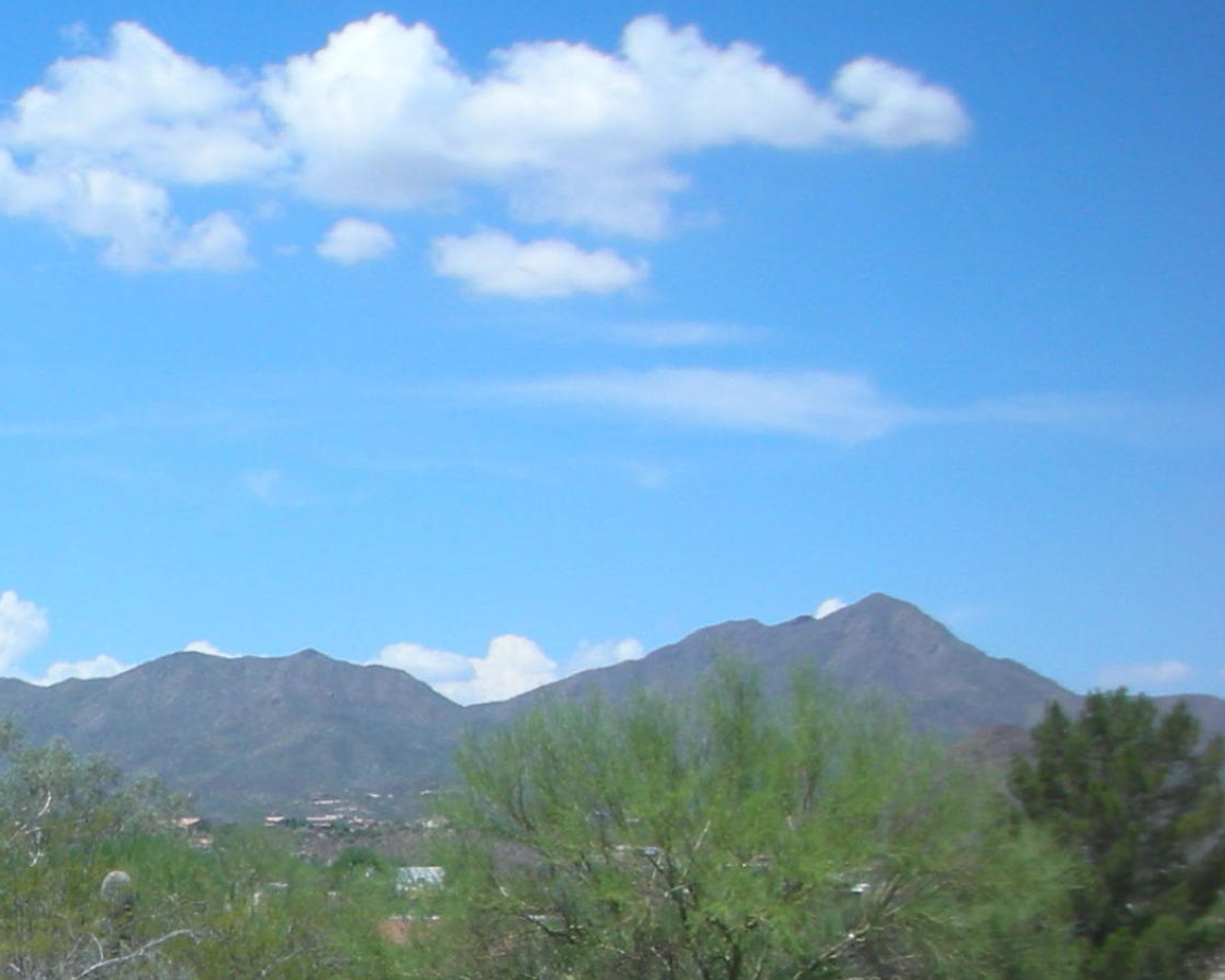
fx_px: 3300
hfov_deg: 19.3
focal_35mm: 91
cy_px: 1008
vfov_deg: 16.5
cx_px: -394
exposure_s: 1/104
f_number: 8.5
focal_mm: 5.8
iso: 50
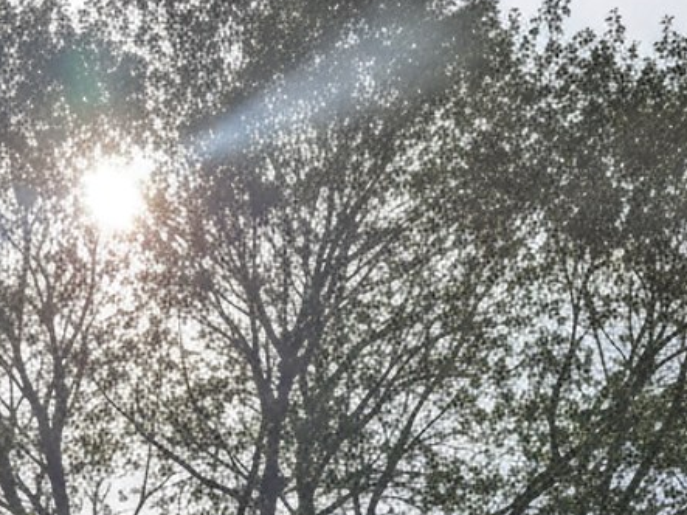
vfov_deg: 20.4
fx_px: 1290
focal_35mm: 65
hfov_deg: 29.7
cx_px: 247
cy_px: 690
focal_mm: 6.8
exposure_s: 1/1986
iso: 358
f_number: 1.78
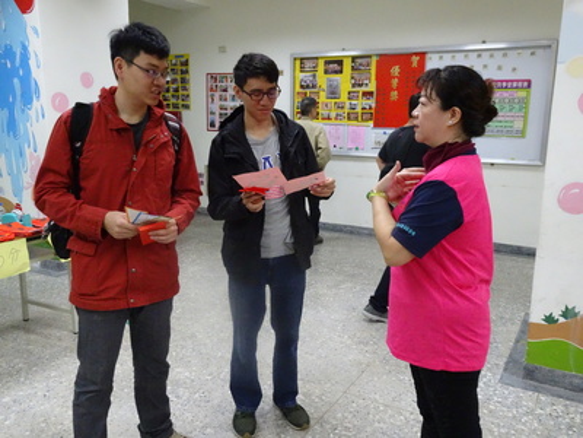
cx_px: 292
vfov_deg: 45.4
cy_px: 219
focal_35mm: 31
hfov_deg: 58.4
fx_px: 522
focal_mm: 5.26
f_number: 4
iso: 1600
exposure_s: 1/125
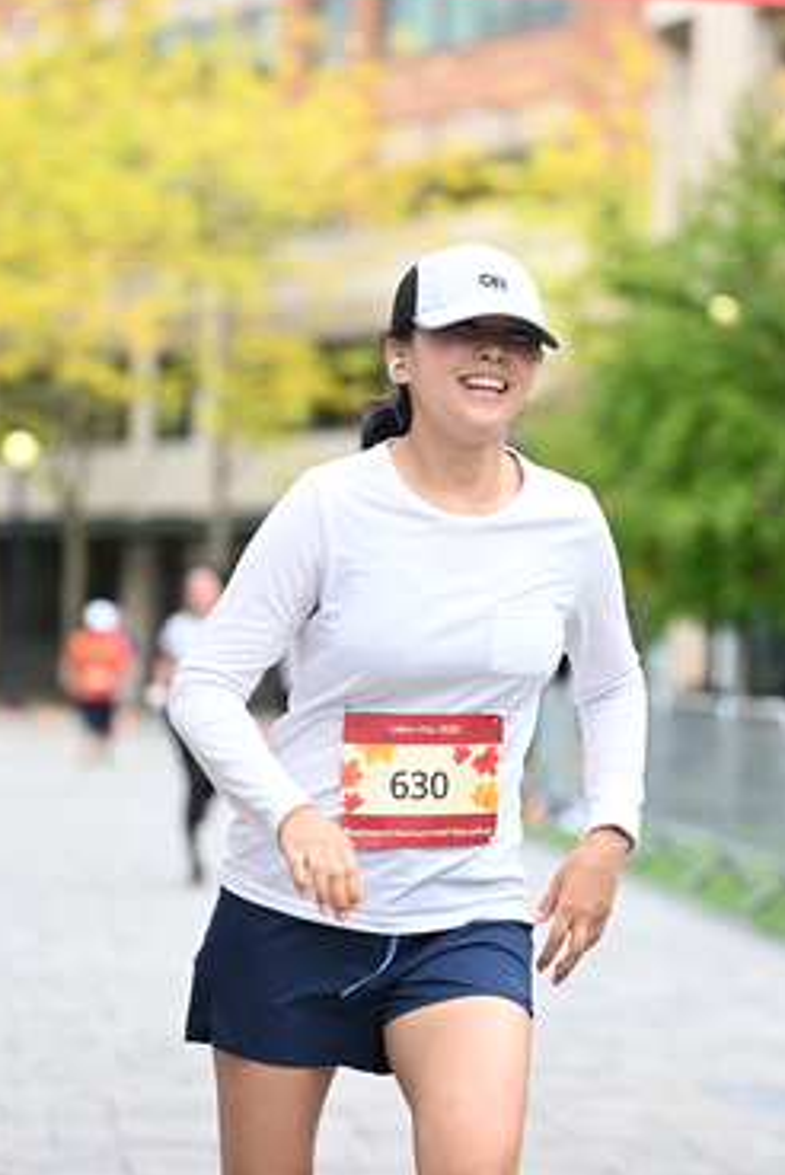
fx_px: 4636
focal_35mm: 142
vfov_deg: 14.4
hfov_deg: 9.7
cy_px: 527
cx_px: 420
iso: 640
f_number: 2.8
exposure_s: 1/1600
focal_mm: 95
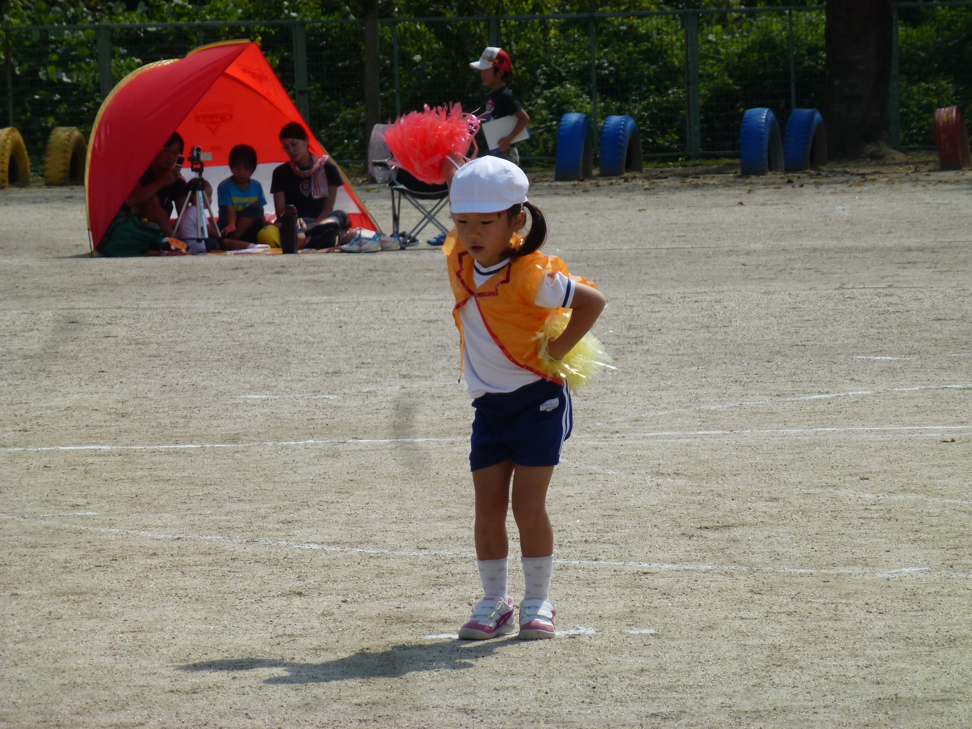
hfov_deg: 8.0
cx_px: 486
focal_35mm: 249
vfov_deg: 6.0
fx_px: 6992
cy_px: 364
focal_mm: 44.5
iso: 100
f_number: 5.6
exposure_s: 1/1000
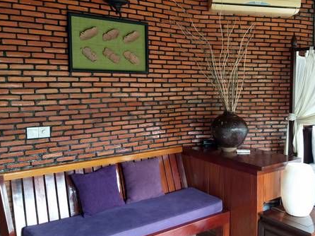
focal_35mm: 35
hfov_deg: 52.3
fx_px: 318
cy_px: 117
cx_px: 190
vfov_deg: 40.7
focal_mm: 3.93
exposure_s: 1/50
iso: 125
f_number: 1.7
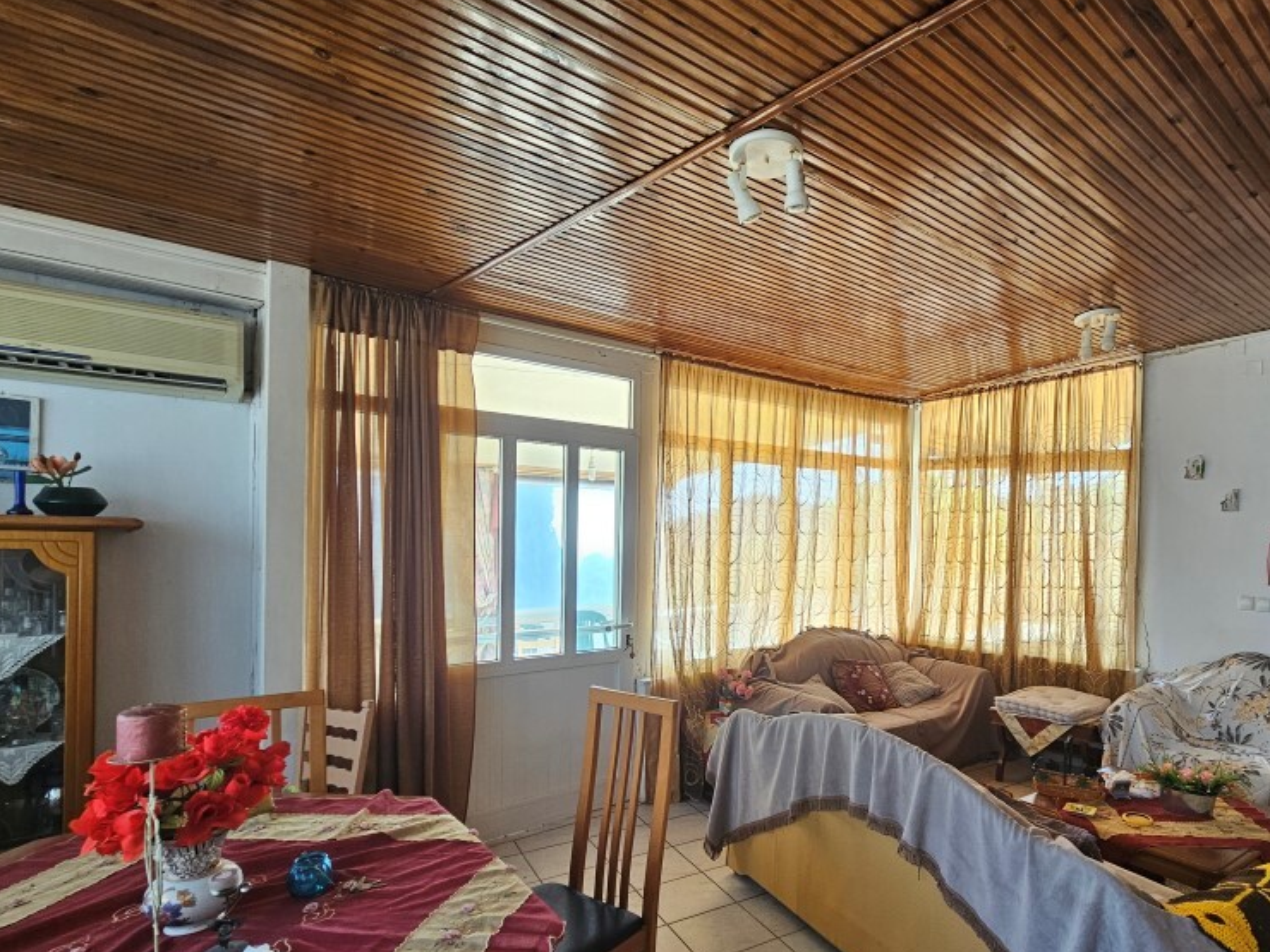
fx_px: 660
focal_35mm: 18
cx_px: 807
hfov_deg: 85.7
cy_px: 549
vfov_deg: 71.2
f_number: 2.2
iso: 125
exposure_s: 1/50
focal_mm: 2.2
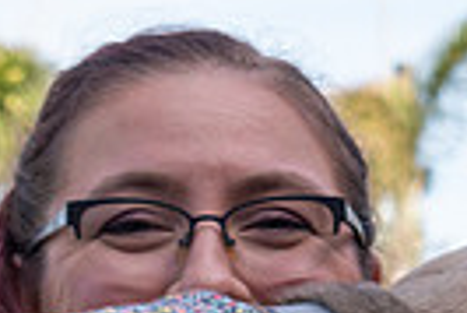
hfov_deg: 6.5
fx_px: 4078
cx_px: 393
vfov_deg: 4.3
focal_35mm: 314
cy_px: 638
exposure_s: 1/250
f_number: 8
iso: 250
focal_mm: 48
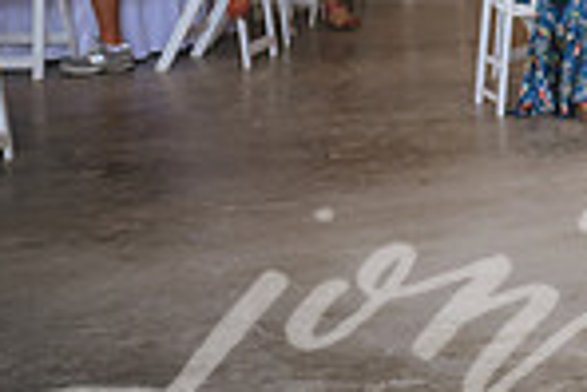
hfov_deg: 14.8
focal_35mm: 125
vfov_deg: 10.7
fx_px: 2040
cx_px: 972
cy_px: -152
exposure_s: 1/160
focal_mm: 32
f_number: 2.8
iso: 160
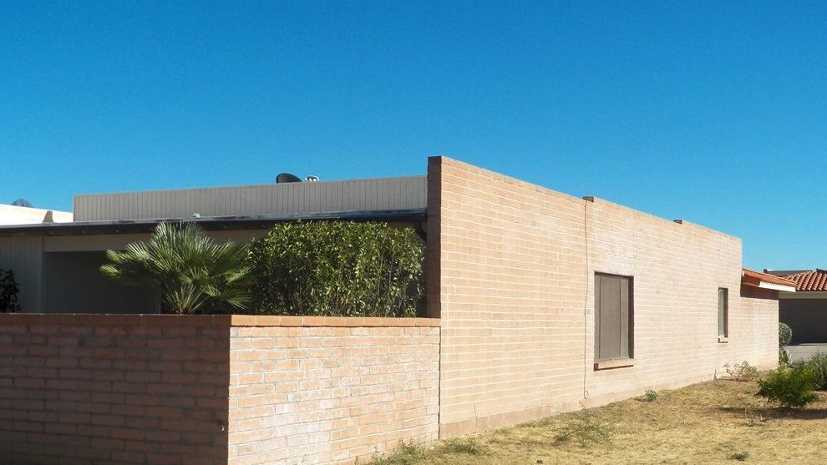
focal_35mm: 55
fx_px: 1206
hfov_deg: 37.8
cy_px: 286
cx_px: 415
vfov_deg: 21.8
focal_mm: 8.9
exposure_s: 1/1600
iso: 125
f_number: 4
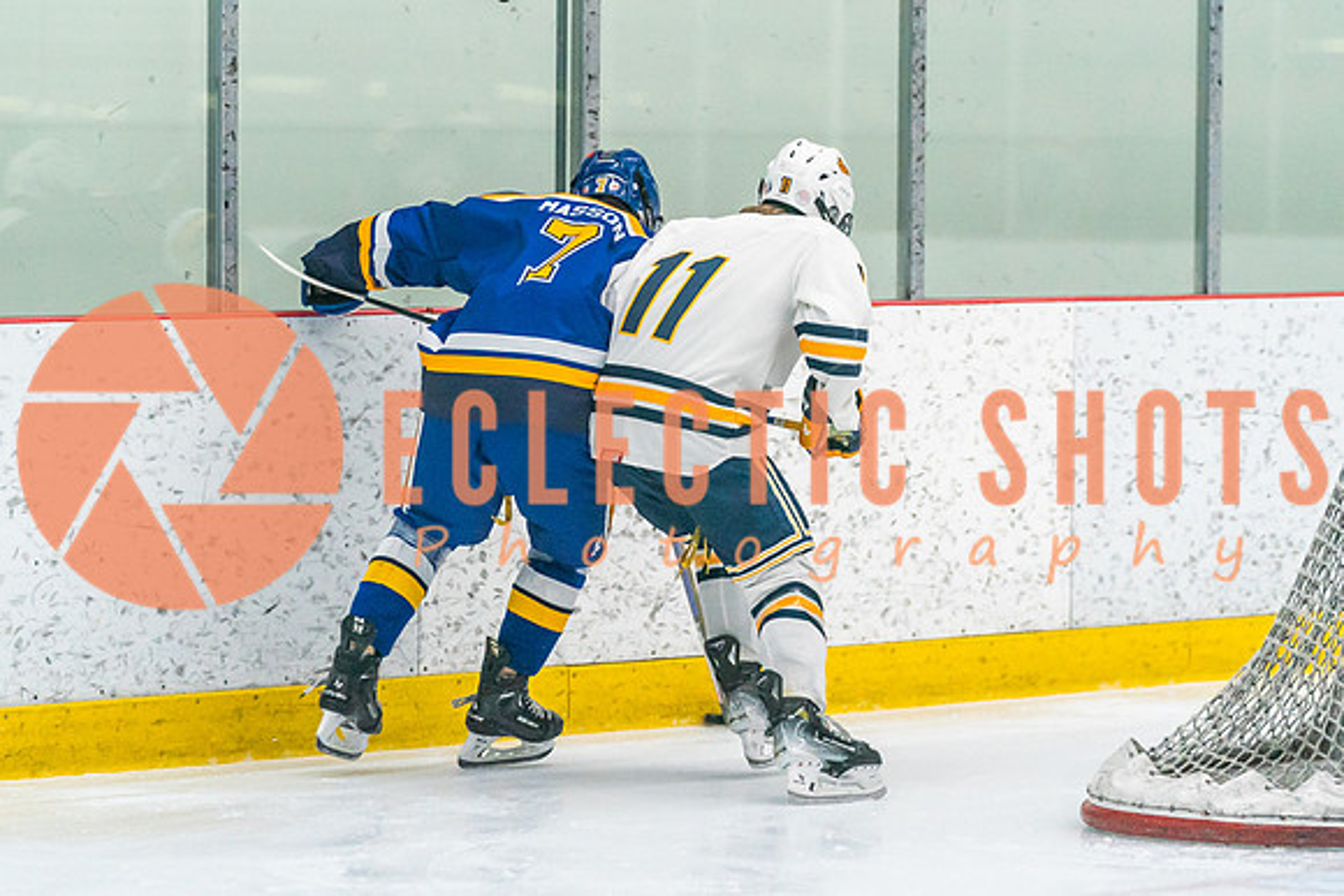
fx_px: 7273
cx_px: 628
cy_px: 350
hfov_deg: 10.6
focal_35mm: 195
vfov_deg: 7.1
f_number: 2.8
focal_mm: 126
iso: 3200
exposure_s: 1/1250
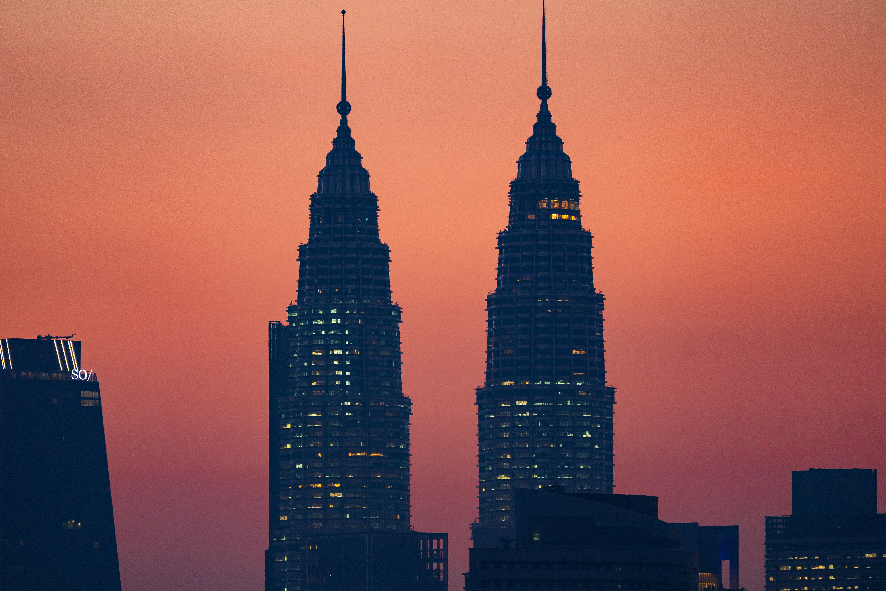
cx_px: 443
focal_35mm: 400
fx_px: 9844
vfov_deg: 3.4
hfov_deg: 5.2
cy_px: 296
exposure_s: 1/6
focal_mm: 400
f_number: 8
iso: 800
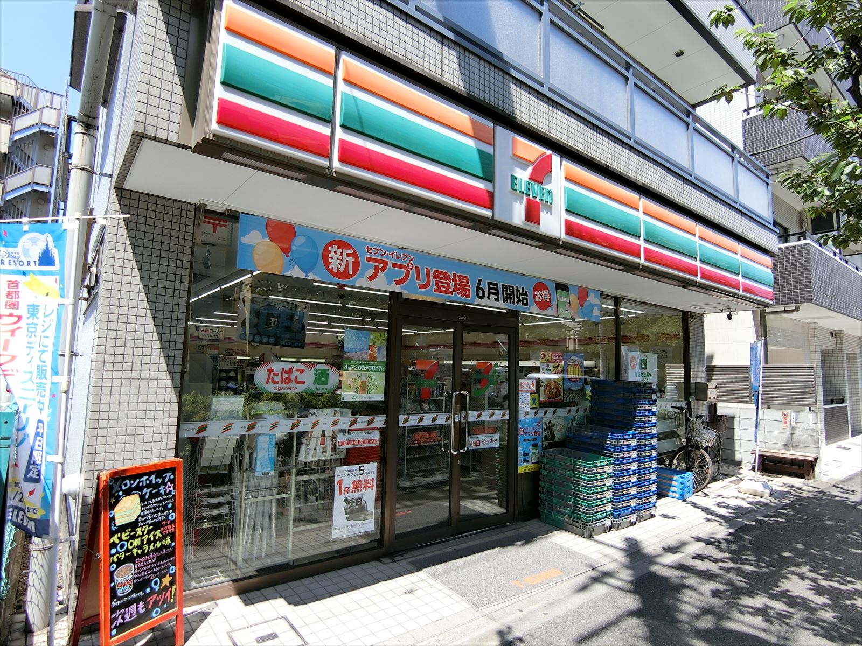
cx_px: 431
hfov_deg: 84.7
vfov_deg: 68.7
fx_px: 473
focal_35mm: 19
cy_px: 323
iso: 80
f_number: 2.7
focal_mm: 4.06
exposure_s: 1/640
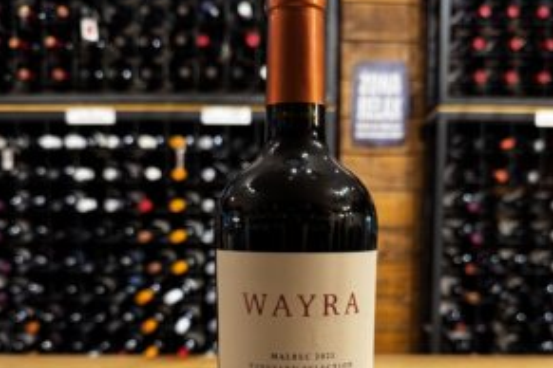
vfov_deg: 34.8
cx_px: 287
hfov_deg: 51.9
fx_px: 568
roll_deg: -0.3
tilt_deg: -5.5
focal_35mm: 37
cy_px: 294
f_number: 1.78
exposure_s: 1/50
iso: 250
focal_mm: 6.76
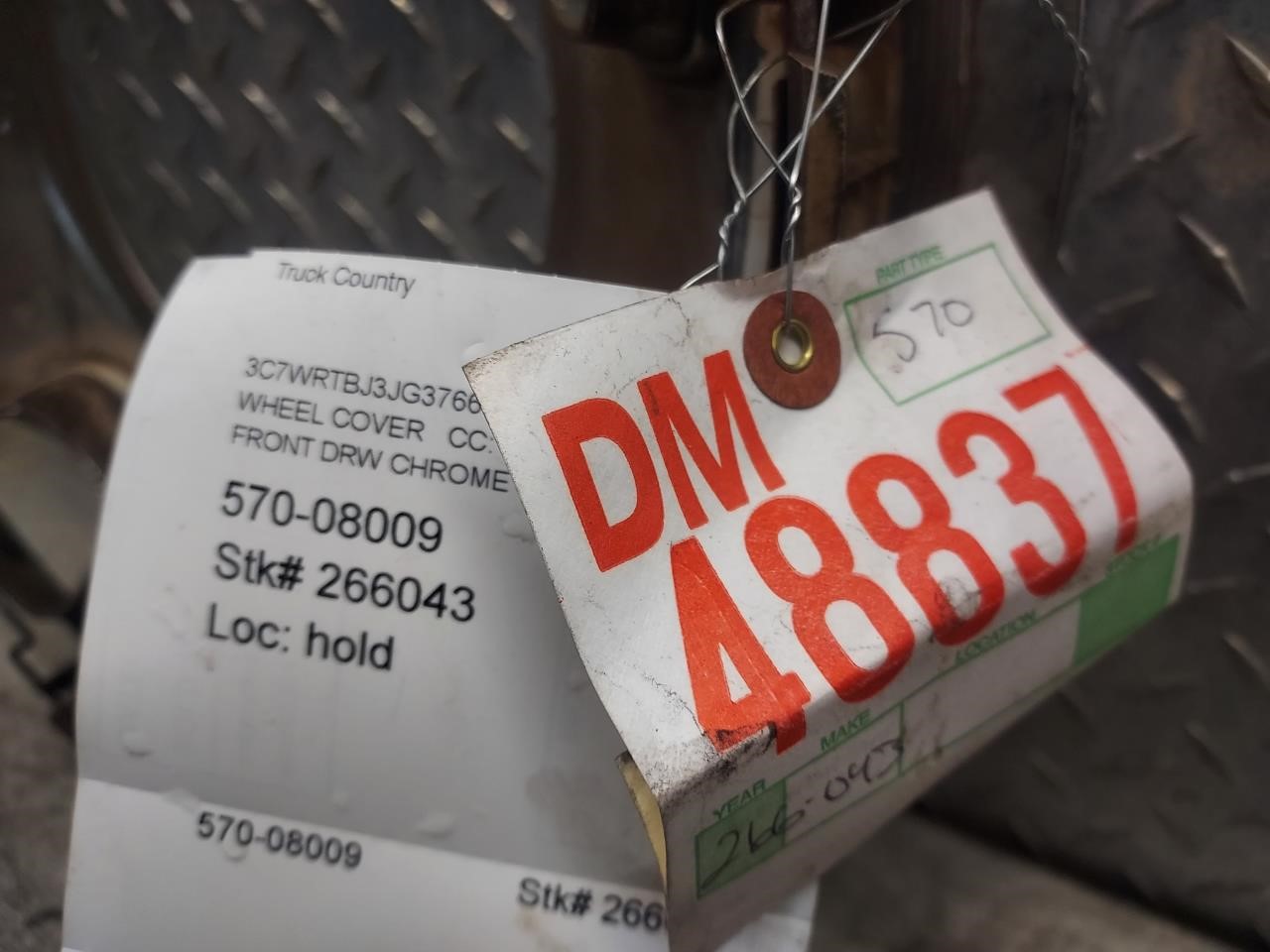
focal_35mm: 24
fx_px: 881
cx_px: 635
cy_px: 476
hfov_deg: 71.6
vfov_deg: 56.8
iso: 50
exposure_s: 1/100
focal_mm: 4.6
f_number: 1.8
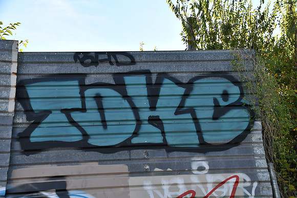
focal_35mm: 57
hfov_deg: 35.0
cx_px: 148
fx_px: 470
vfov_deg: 23.8
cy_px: 99
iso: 180
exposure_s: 1/250
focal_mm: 38
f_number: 8
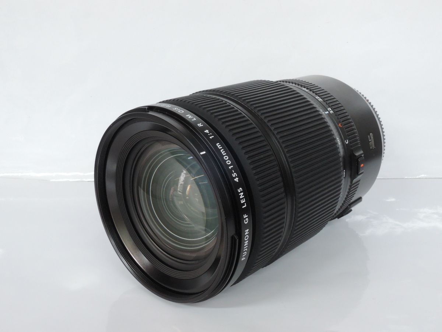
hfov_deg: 46.8
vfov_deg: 36.0
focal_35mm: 40
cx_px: 221
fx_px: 511
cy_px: 166
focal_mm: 8.6
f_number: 8
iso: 800
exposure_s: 1/20
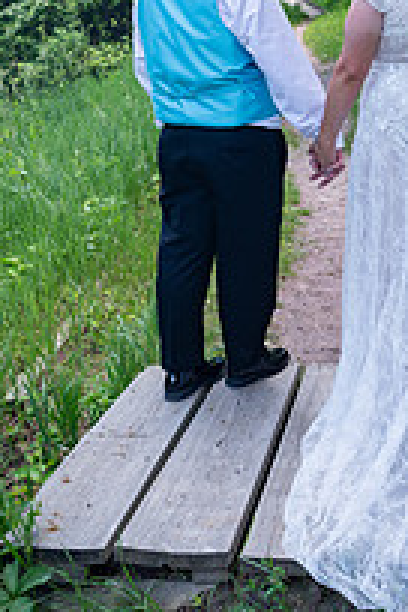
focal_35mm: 53
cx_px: 303
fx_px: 901
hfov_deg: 25.2
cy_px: 87
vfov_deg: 35.7
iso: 100
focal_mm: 24
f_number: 5
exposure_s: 1/125
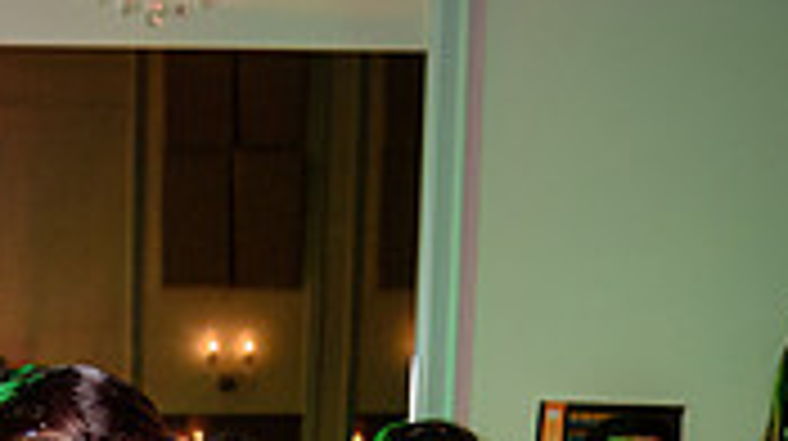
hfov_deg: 17.2
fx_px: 2338
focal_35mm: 112
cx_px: -398
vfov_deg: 10.1
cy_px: 830
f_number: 4
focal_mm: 31
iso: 800
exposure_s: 1/100
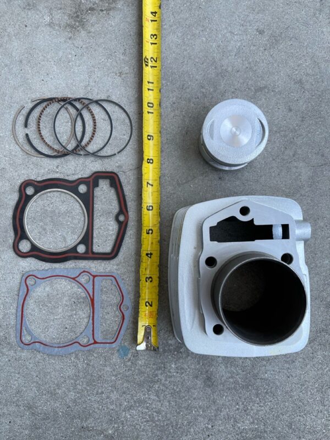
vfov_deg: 67.3
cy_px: 220
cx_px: 165
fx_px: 330
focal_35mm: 26
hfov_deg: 53.1
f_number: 1.6
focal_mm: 5.1
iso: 32
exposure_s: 1/813
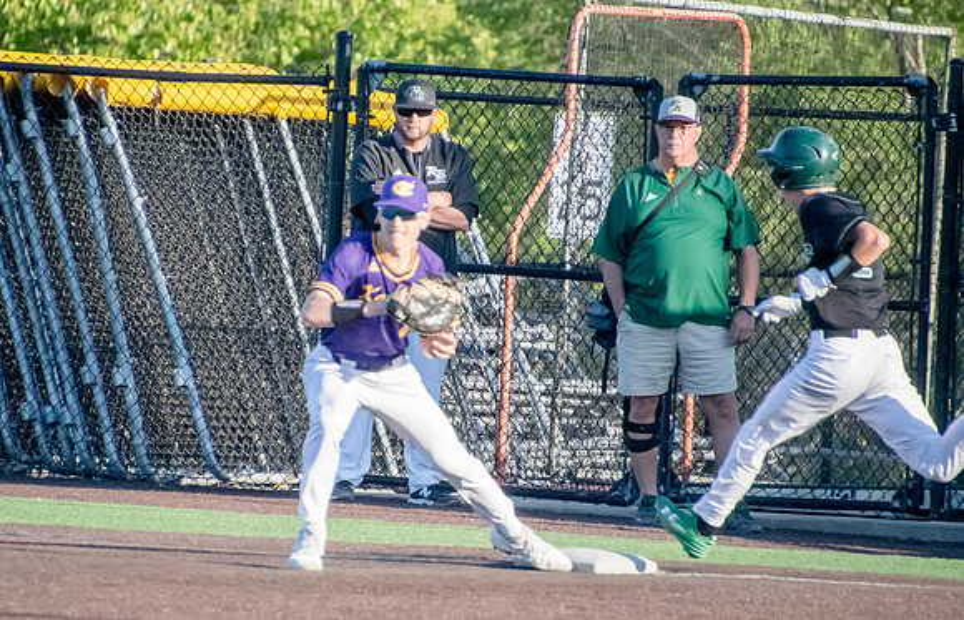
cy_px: 383
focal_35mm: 724
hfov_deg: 2.9
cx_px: 389
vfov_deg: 1.9
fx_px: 19174
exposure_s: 1/4000
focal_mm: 400
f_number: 6.3
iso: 5000
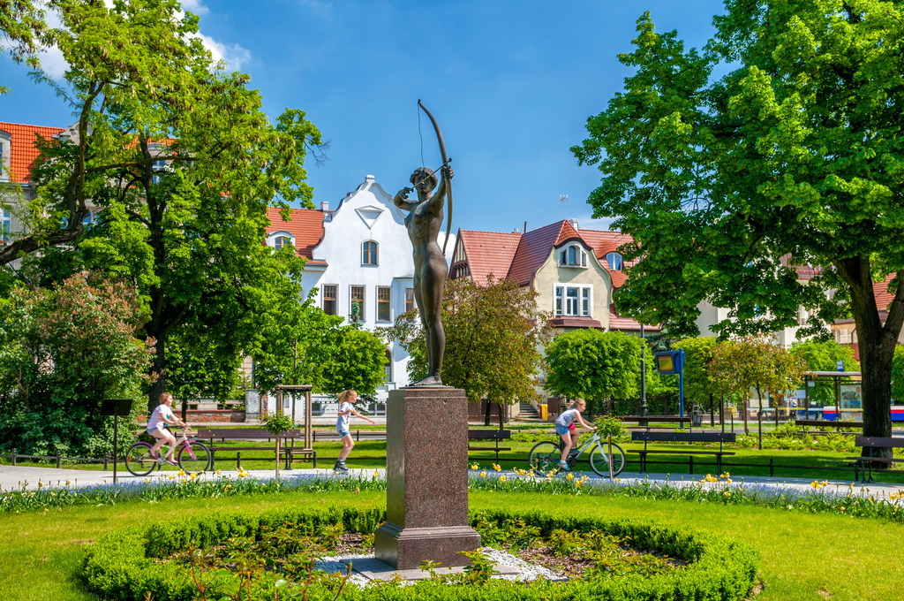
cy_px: 300
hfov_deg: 45.0
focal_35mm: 44
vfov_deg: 30.8
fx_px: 1091
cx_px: 452
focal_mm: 29
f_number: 7.1
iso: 200
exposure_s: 1/100
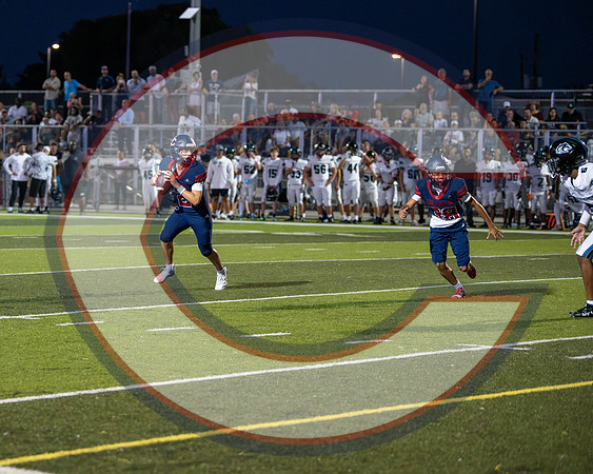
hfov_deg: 11.8
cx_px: 104
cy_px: 191
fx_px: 2851
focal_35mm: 162
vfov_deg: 9.5
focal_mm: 105
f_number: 2.8
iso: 11400
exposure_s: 1/1000
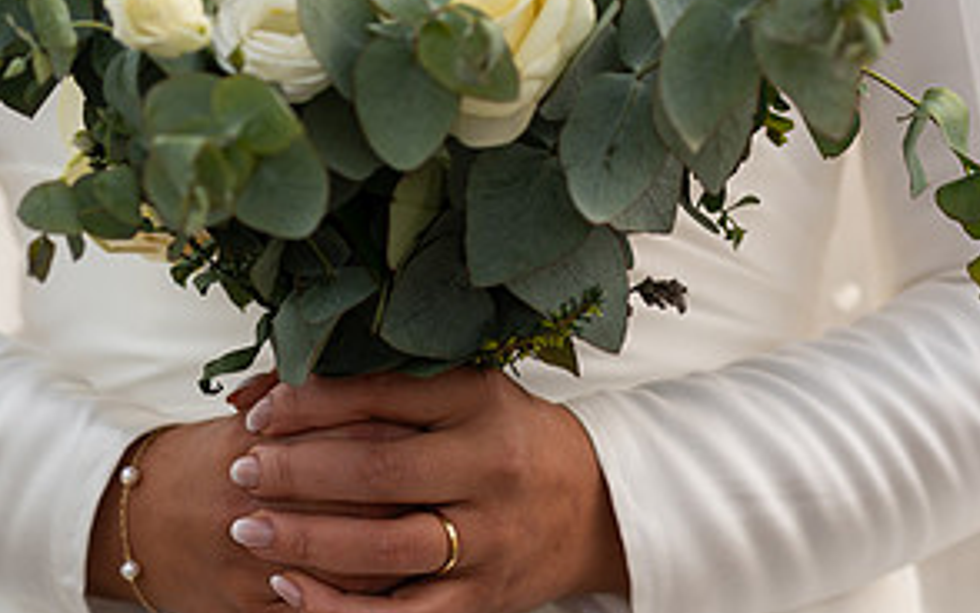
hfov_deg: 10.4
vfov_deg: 6.5
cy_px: 325
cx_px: 430
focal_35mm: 201
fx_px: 5370
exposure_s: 1/200
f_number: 3.5
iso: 100
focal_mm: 100
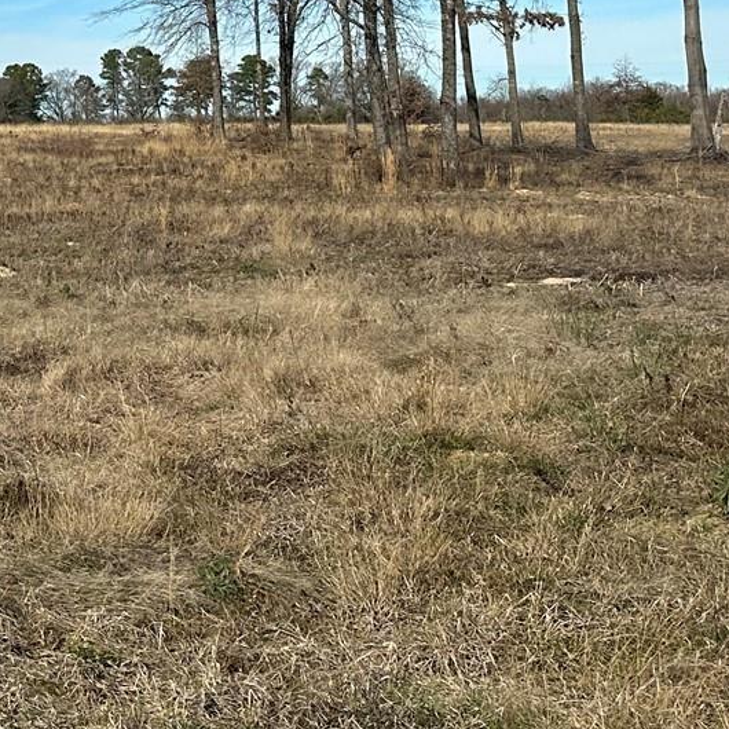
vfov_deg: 20.6
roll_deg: +1.3
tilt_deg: +4.5
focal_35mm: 82
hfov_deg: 19.0
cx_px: -311
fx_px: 1954
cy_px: 48
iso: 80
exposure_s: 1/5848
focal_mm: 6.86
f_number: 1.78
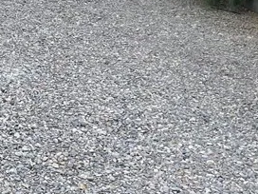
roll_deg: -1.3
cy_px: -87
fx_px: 730
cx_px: -72
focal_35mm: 98
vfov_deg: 14.2
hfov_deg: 18.7
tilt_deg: -4.2
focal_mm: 4.2
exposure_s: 1/1825
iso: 32
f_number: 1.6
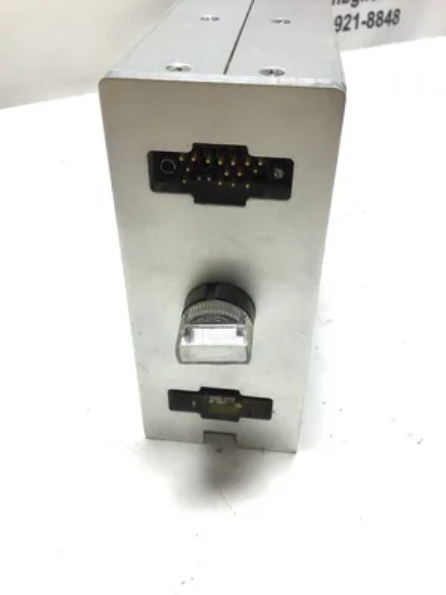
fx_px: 533
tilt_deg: -36.8
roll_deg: +0.7
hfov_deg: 45.4
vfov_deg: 58.4
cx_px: 223
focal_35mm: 31
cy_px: 298
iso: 40
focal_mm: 3.3
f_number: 2.4
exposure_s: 1/120
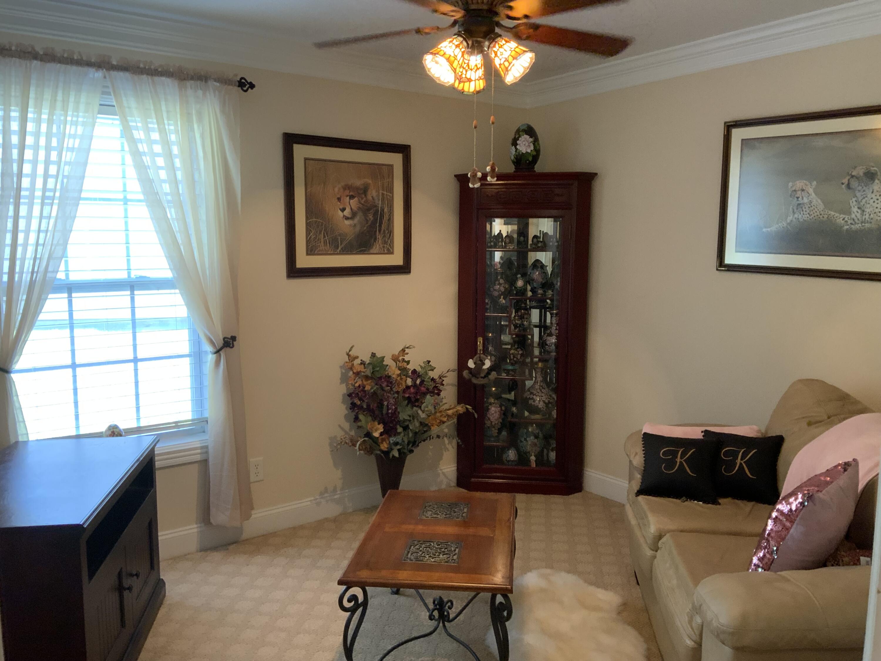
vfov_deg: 48.2
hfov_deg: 61.7
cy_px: 330
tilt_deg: -6.1
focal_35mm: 29
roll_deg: -1.3
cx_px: 440
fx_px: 738
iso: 200
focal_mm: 3
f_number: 1.8
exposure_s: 1/60
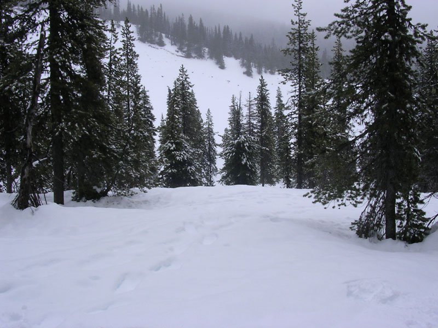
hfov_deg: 49.0
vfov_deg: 37.7
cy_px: 164
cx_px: 219
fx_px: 481
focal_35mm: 38
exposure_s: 1/205
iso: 100
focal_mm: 5.8
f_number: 5.6
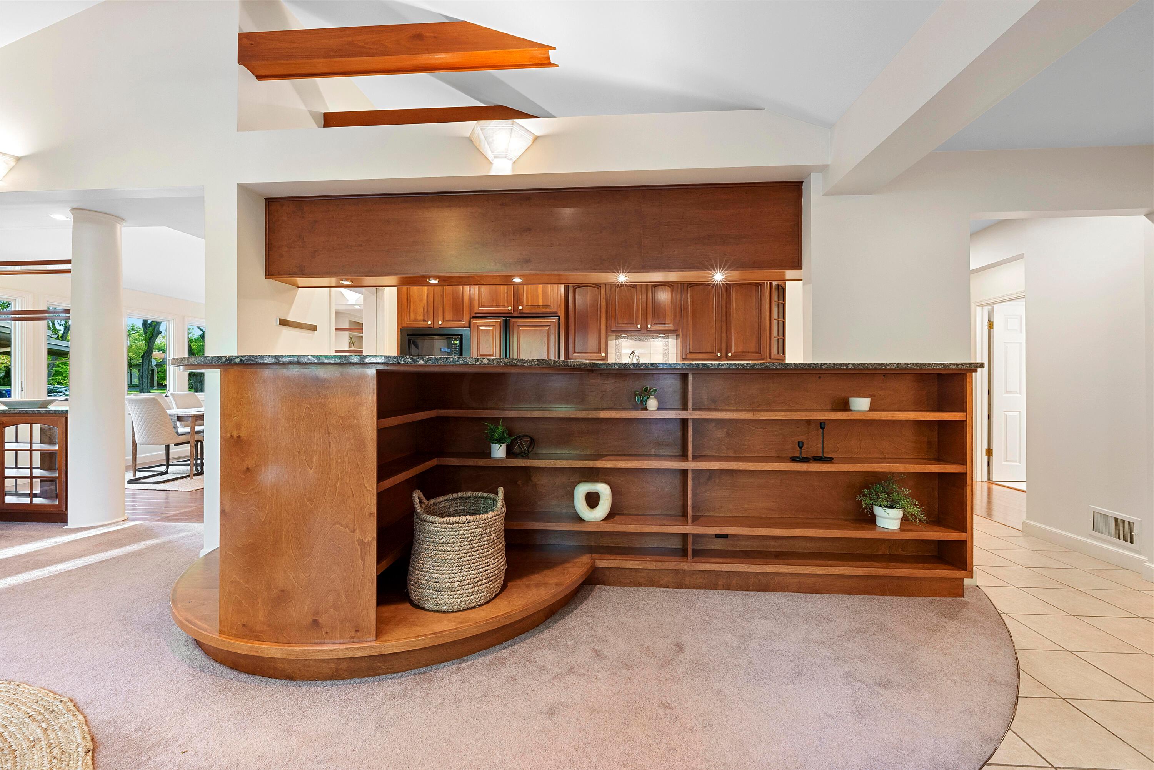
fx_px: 449
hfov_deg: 104.2
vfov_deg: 81.3
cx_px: 577
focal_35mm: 14
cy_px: 385
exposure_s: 1/2
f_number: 9
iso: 640
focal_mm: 14
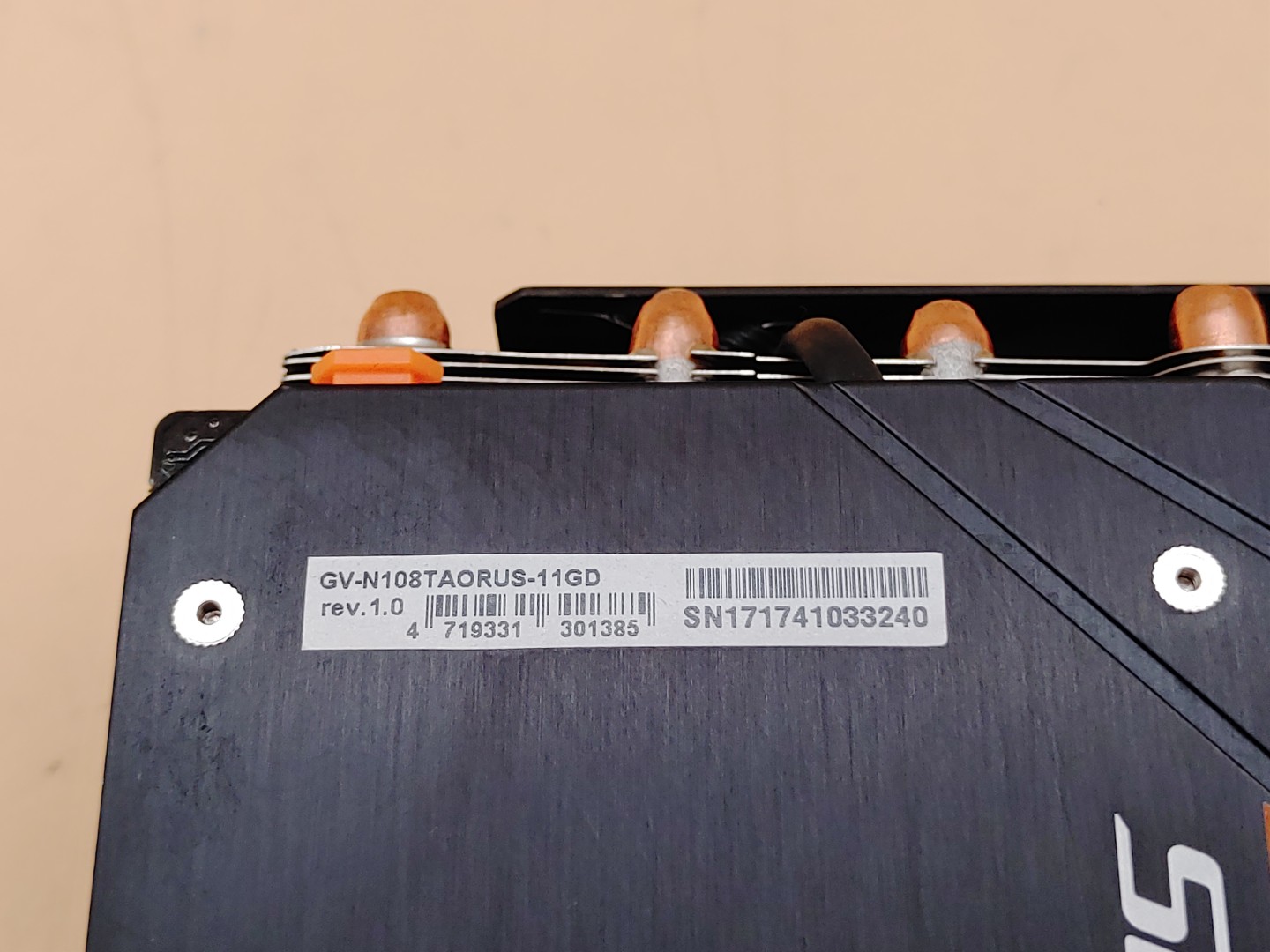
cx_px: 635
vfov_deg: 27.0
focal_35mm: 54
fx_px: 1981
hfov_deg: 35.5
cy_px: 476
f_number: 1.8
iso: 50
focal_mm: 4.36
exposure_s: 1/134
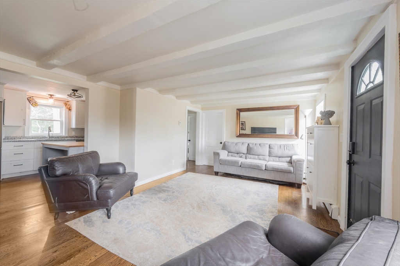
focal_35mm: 14
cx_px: 200
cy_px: 133
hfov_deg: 104.2
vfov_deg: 81.2
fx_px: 156
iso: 100
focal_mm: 14
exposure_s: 2.5
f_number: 16
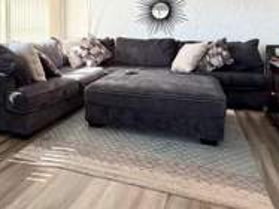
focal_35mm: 36
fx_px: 290
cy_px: 51
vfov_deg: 38.5
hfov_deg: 48.5
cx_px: 57
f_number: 2.2
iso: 250
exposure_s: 1/121
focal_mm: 2.22
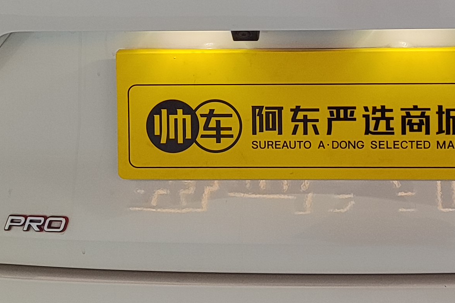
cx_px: 335
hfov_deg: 22.7
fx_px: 1125
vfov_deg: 15.1
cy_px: 4
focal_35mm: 89
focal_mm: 4.71
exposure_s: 1/101
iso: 50
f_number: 1.79
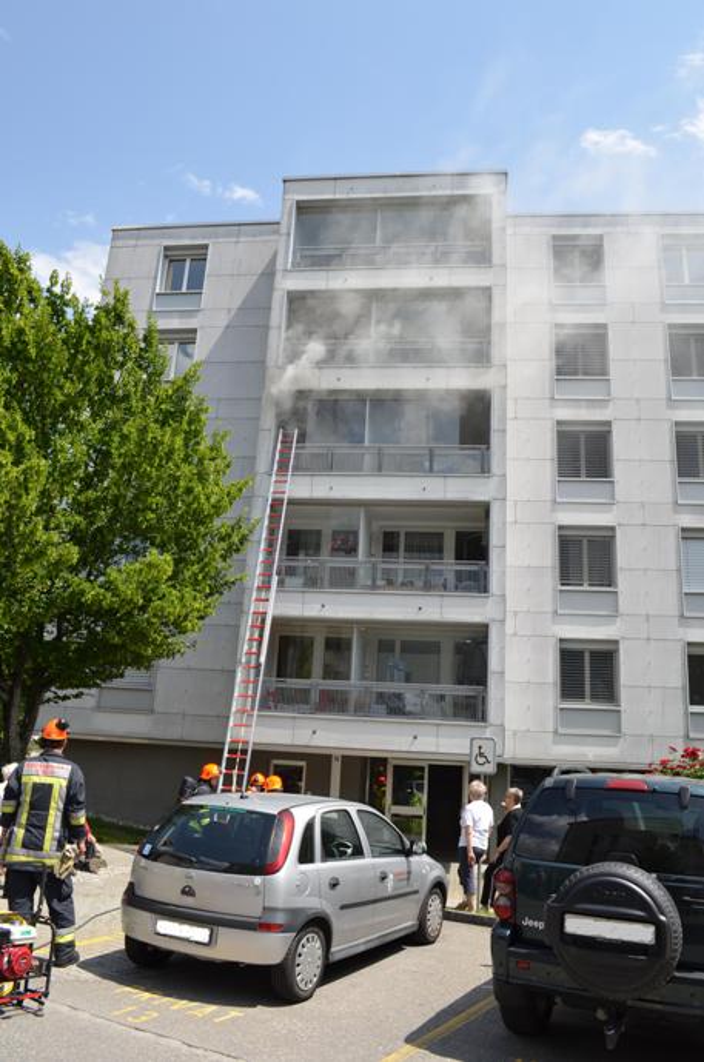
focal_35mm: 27
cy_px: 531
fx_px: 796
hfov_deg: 47.7
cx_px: 352
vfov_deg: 67.5
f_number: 8
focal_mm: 18
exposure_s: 1/250
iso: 160
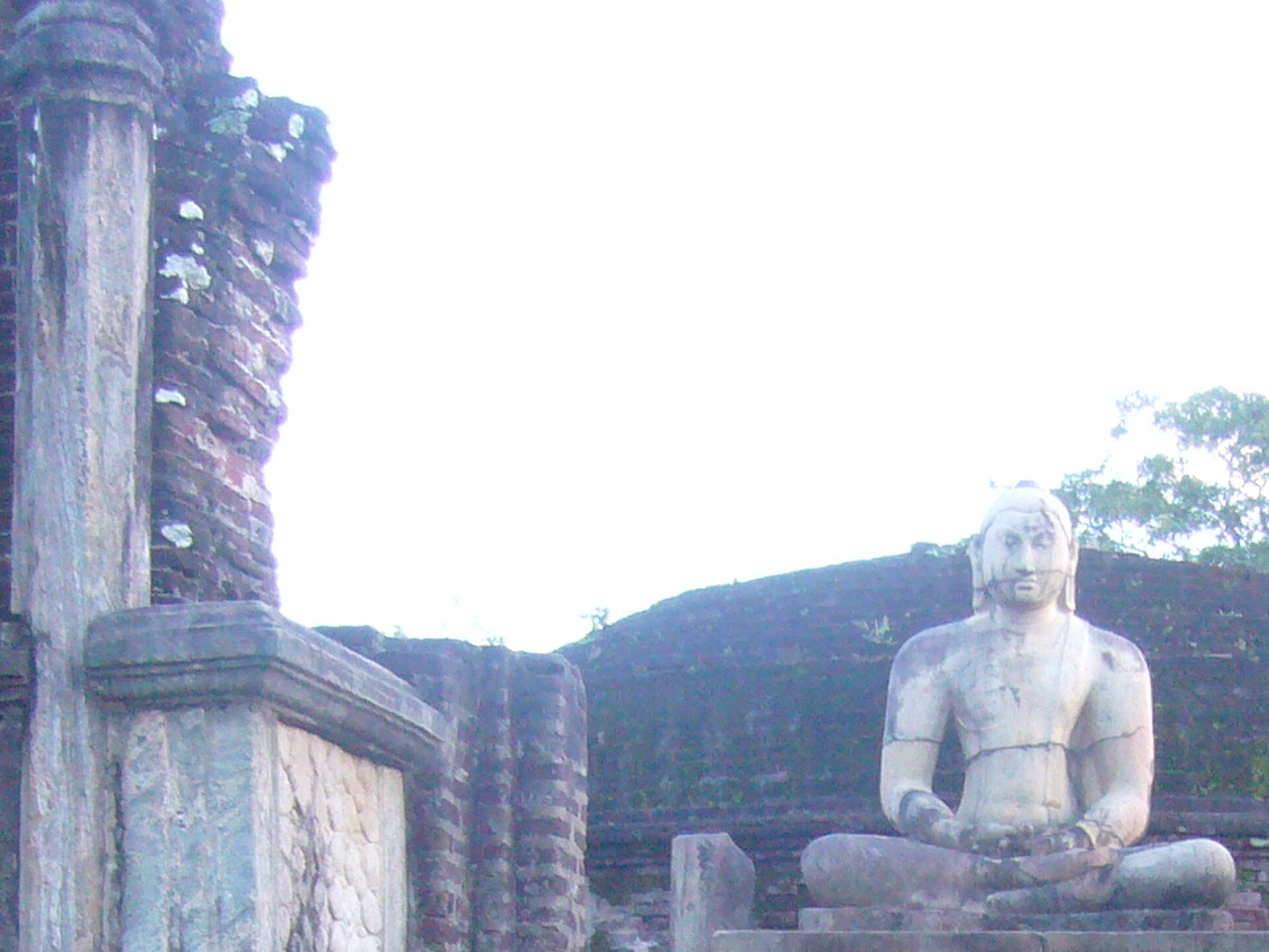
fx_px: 3740
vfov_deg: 14.0
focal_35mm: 102
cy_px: 1208
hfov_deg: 19.2
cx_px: 790
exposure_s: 1/30
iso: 160
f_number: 2.8
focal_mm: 5.8
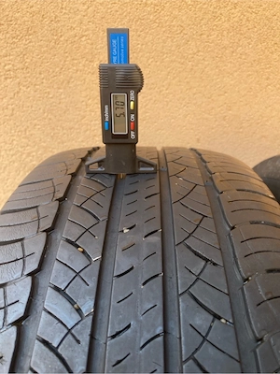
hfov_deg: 53.1
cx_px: 140
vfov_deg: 67.3
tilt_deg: -25.3
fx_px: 280
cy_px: 187
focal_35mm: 26
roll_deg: -3.4
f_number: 1.8
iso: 50
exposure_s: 1/121
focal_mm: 4.25
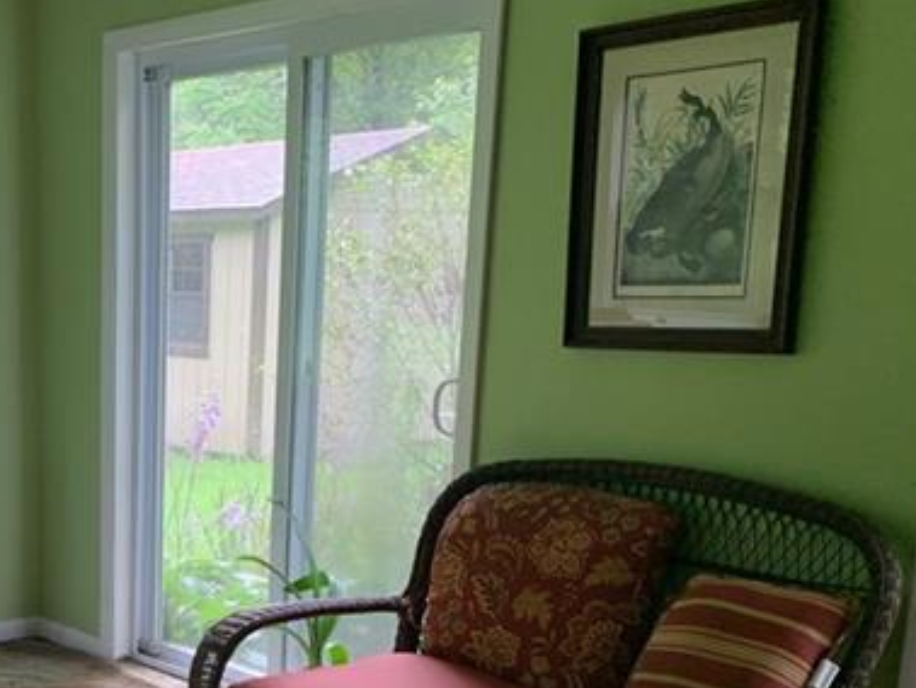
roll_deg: +0.9
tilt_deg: -16.4
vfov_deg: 25.6
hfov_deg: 32.7
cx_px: 46
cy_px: 647
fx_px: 1456
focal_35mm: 55
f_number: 1.8
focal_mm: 4.25
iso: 100
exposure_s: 1/86
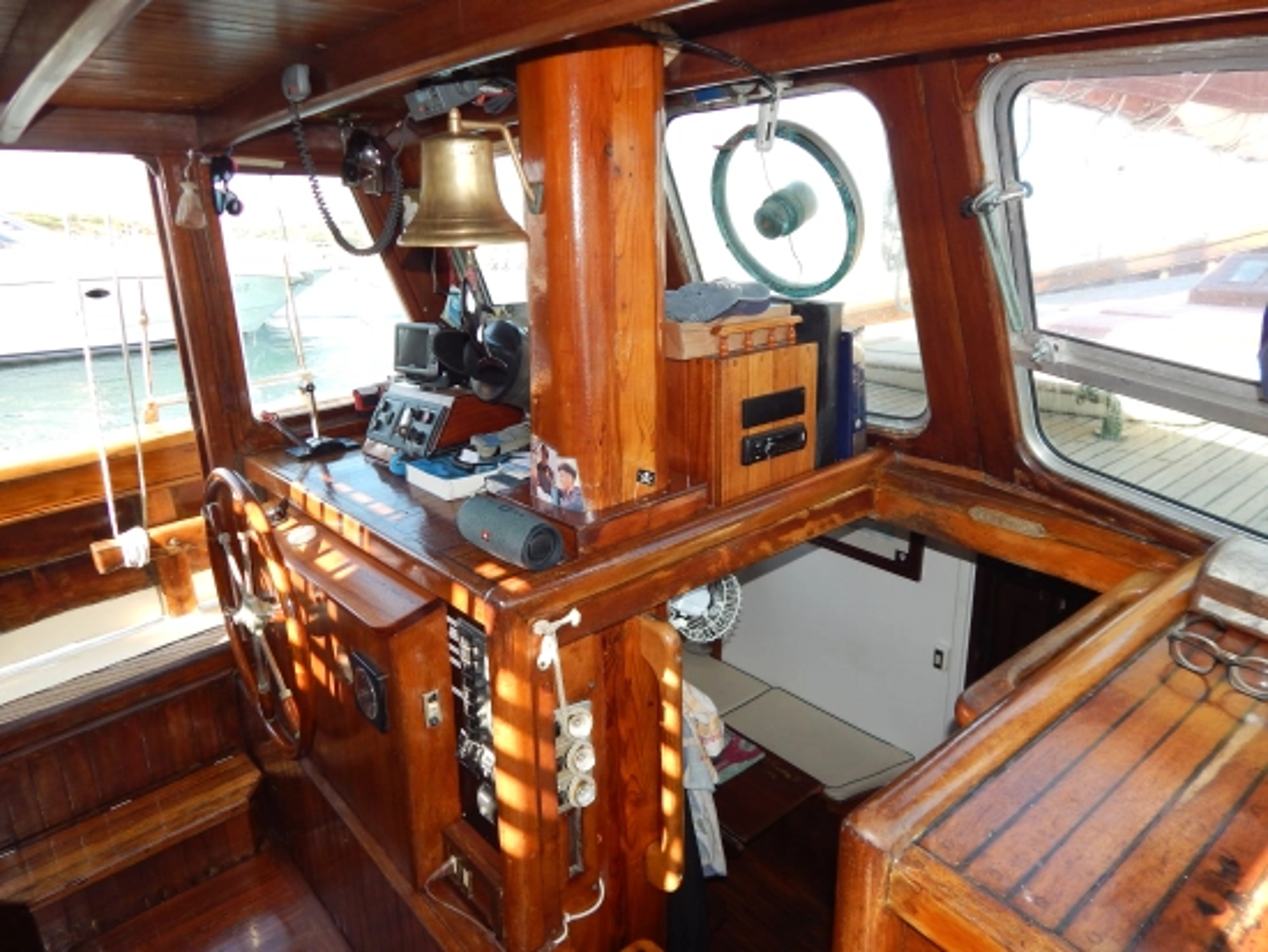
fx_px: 843
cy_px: 476
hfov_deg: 73.9
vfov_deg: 58.9
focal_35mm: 23
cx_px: 634
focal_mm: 4
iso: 125
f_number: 3
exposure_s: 1/160
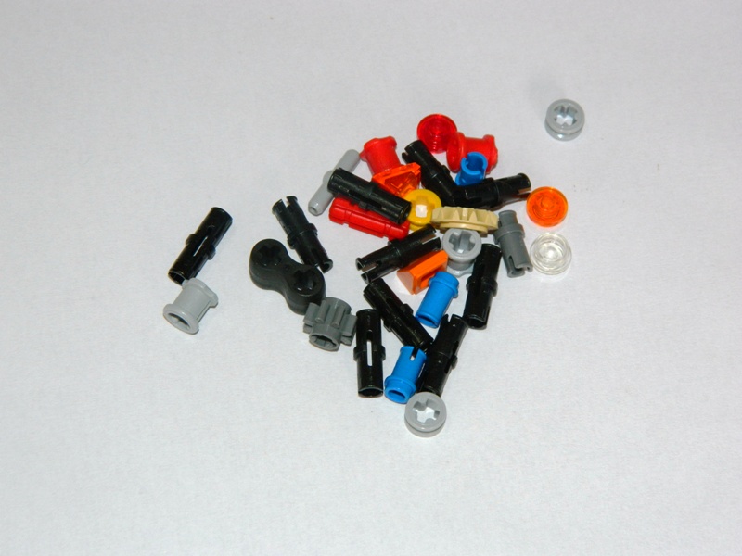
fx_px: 2208
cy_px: 278
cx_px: 371
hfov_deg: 19.1
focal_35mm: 103
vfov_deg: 14.4
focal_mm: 18.6
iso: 200
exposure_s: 1/60
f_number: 4.5
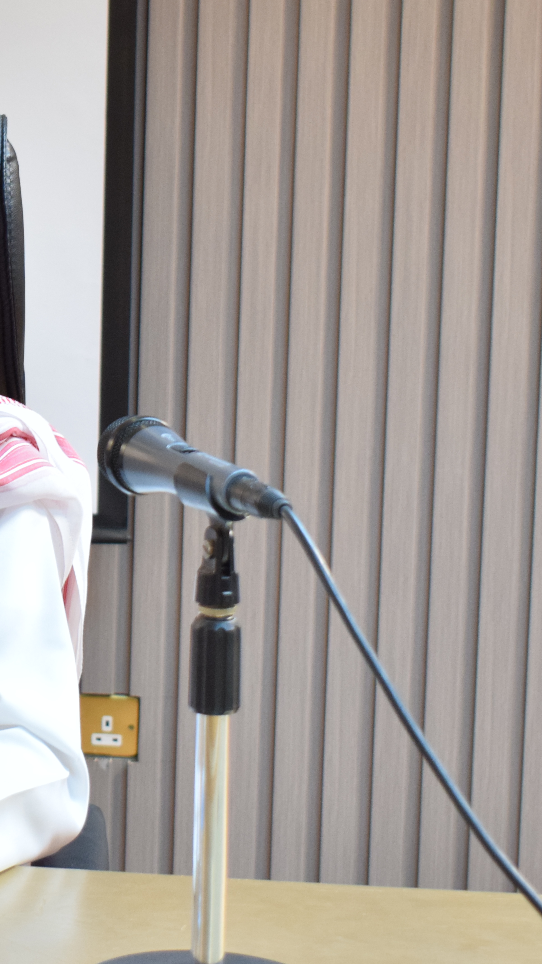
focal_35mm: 107
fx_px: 2734
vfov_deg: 20.0
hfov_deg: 11.1
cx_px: -113
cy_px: 370
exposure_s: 1/50
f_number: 4.5
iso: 1000
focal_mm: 34
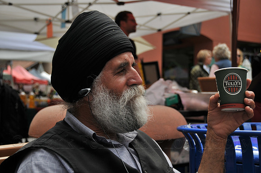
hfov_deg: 37.9
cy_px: 86
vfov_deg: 25.7
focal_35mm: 52
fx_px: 380
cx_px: 130
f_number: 4.2
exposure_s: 1/500
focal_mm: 35
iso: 200
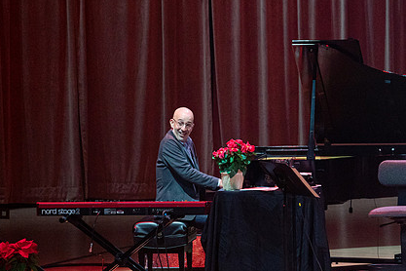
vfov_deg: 3.5
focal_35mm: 388
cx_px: 175
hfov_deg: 5.3
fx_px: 4375
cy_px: 118
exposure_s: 1/250
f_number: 5.6
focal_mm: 200
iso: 2500
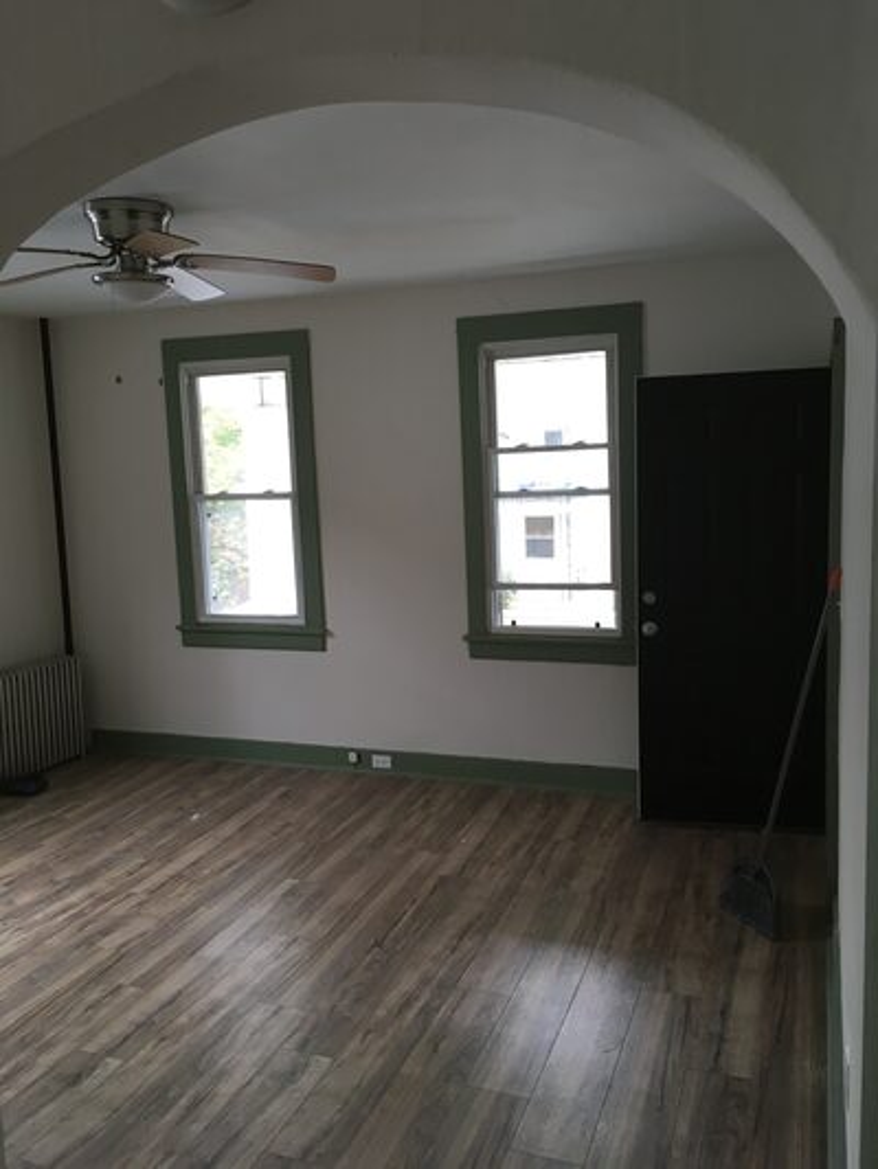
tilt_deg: -8.6
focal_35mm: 29
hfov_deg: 48.2
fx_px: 980
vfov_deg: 61.6
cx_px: 439
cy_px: 584
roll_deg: +2.2
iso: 64
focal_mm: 4.15
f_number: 2.2
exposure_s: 1/30
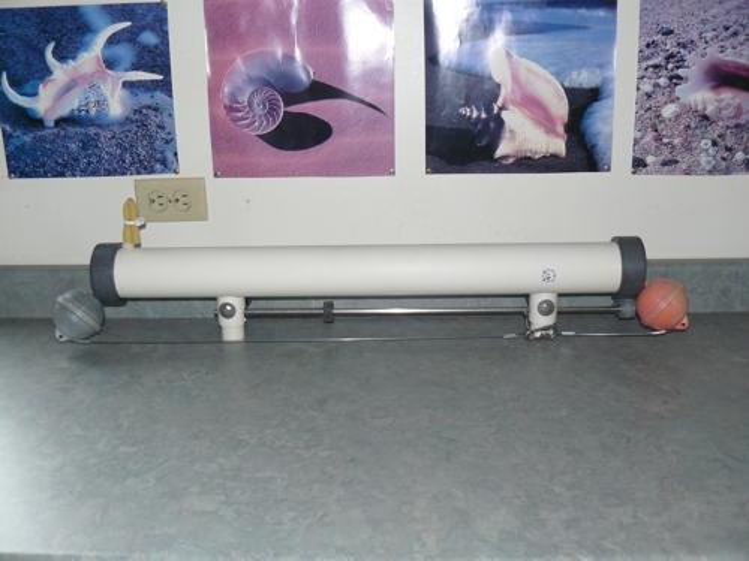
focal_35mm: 36
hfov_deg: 51.4
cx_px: 374
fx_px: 779
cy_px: 280
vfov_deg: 39.7
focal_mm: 6
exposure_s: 1/30
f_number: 2.8
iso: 200
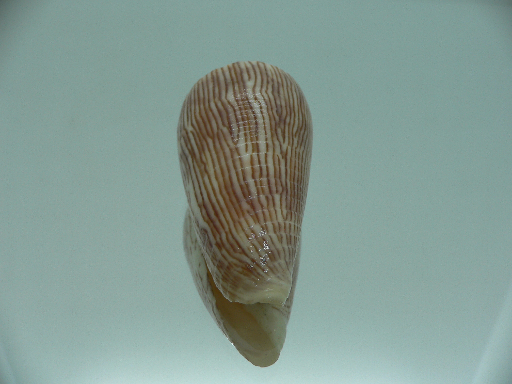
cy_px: 192
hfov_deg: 52.6
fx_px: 518
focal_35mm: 35
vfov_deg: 40.7
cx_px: 256
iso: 80
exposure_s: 1/60
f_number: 2.8
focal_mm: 4.6
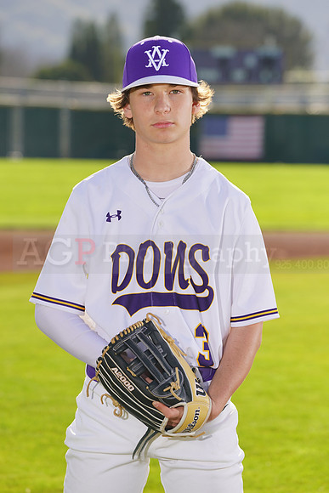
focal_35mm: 218
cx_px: 164
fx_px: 2986
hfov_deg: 6.3
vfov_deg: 9.4
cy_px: 246
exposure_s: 1/250
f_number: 8
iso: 100
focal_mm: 218
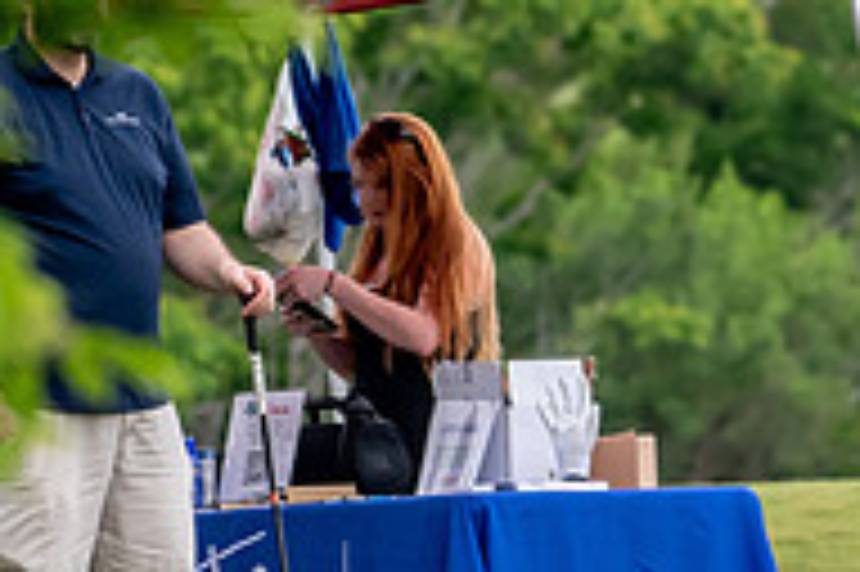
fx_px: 29381
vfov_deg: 1.1
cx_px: 1112
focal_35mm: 1231
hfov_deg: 1.7
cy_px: 223
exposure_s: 1/2000
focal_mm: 270
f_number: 5.6
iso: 1600
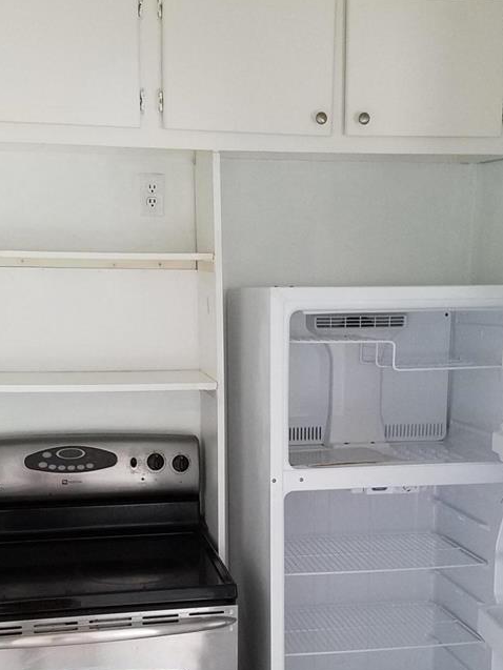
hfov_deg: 29.6
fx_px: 949
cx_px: 302
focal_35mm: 49
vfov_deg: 38.2
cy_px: 474
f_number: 1.7
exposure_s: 1/33
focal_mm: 4.2
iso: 160
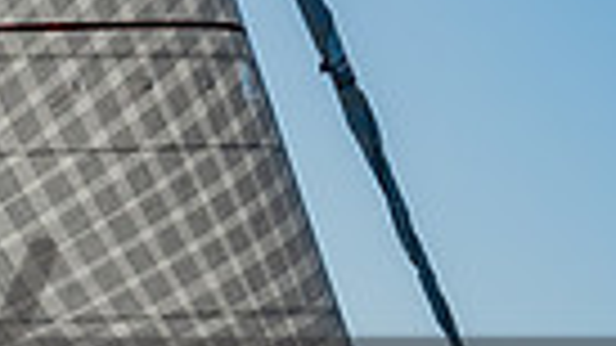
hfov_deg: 4.9
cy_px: 574
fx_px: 7169
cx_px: -404
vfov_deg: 2.8
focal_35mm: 439
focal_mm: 77
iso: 160
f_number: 6.3
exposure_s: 1/800
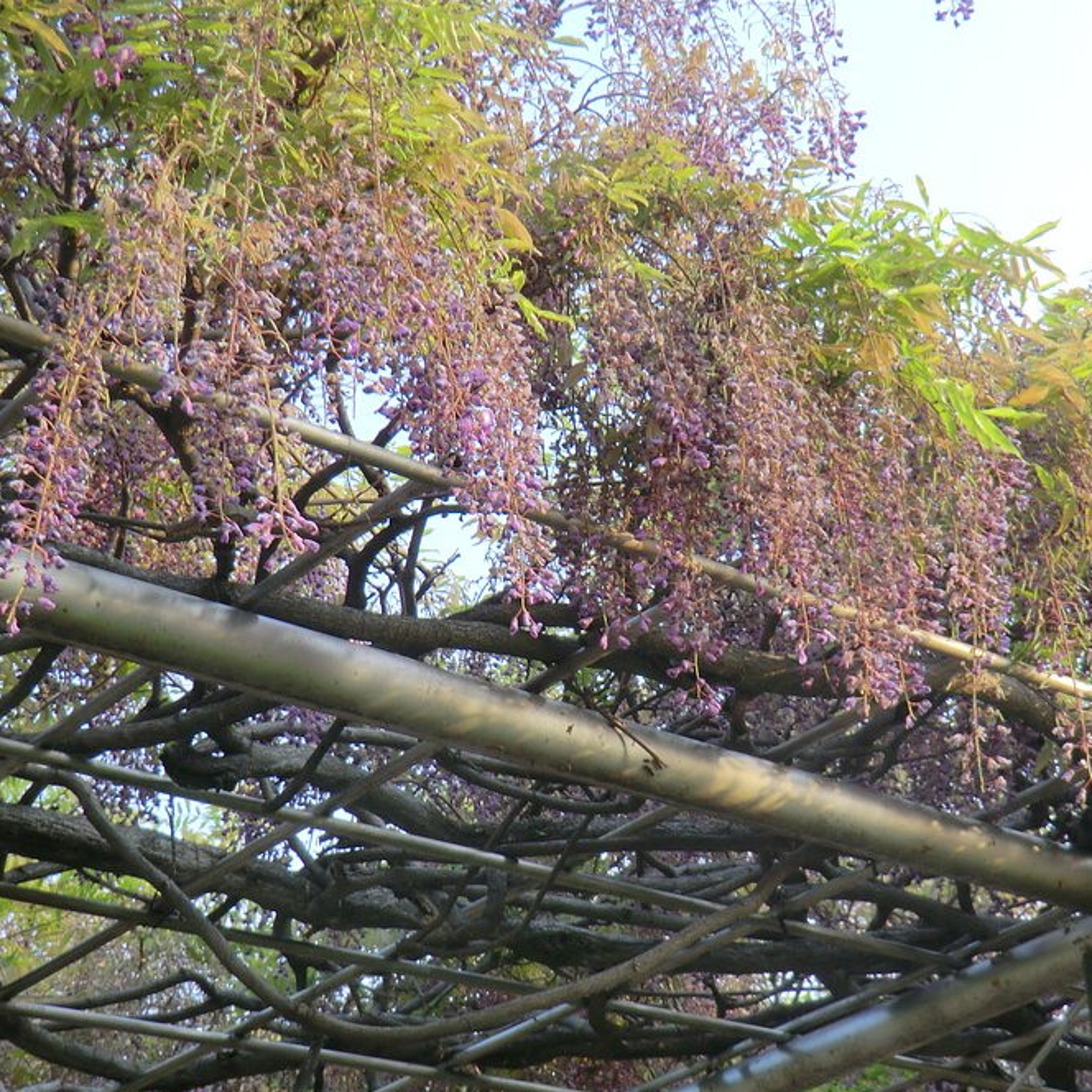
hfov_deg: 22.9
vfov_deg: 23.1
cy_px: 521
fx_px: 2677
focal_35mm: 75
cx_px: 760
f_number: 4.2
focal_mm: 9.8
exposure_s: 1/100
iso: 64
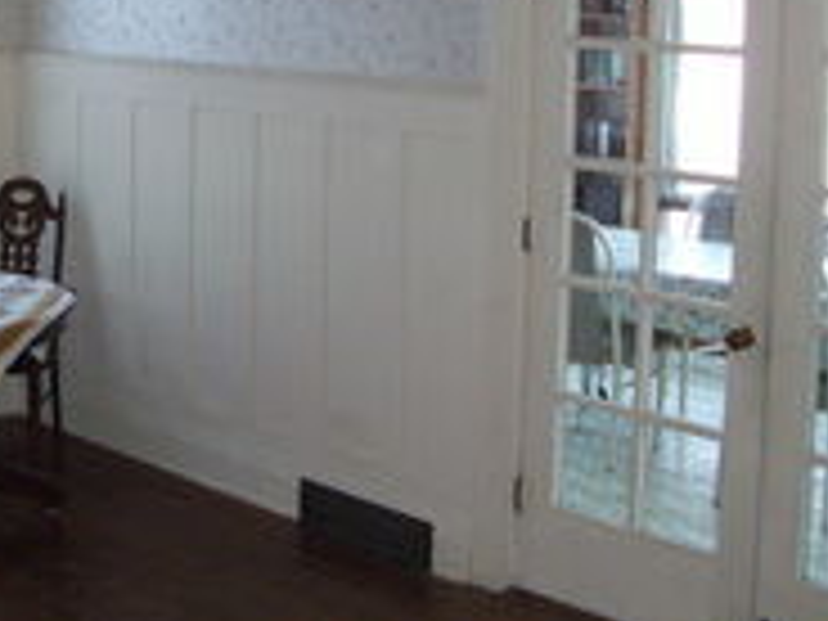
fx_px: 1627
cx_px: 220
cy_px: 122
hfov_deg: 28.2
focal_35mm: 68
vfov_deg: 21.3
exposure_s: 1/40
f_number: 2.9
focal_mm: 5.7
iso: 250
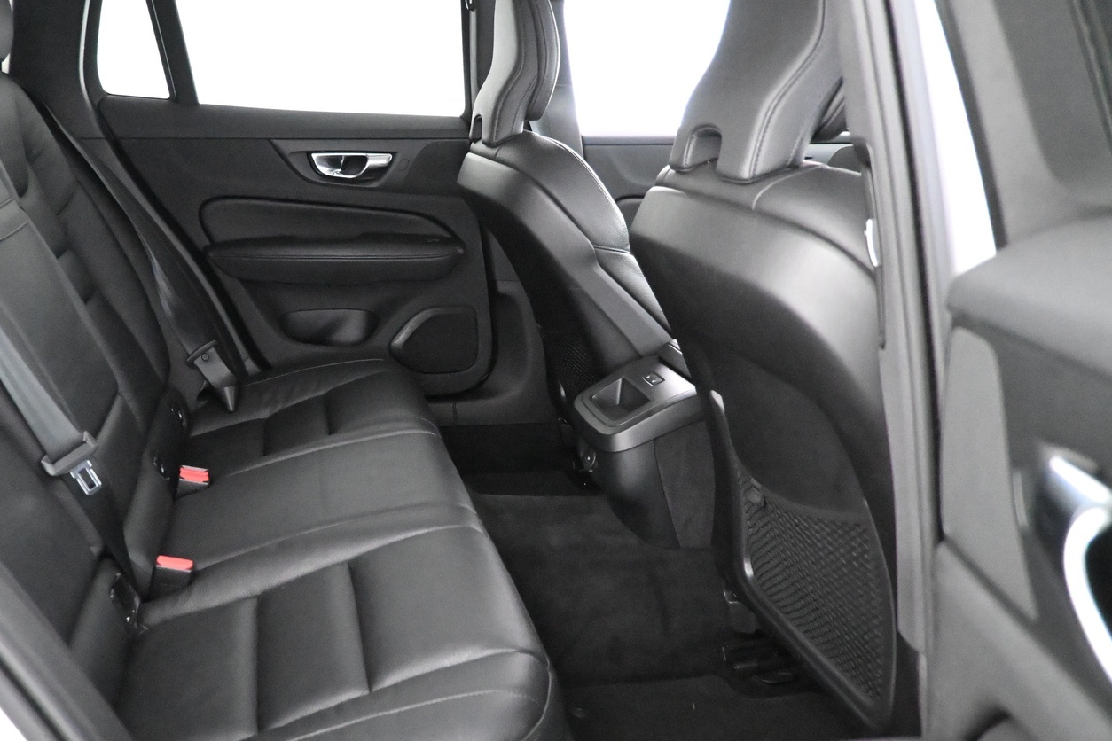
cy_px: 402
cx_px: 419
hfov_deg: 59.5
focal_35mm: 31
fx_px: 957
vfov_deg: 42.3
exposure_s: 1/25
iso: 12800
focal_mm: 16
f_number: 3.5
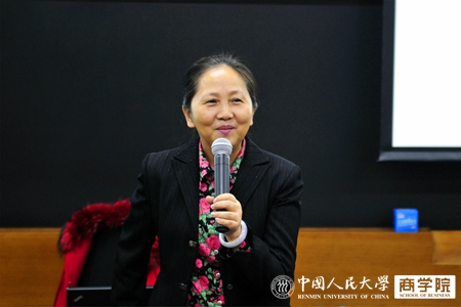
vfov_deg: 16.6
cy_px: 154
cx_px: 230
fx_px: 1056
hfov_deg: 24.6
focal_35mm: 82
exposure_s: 1/25
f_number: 2.8
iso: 400
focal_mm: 55
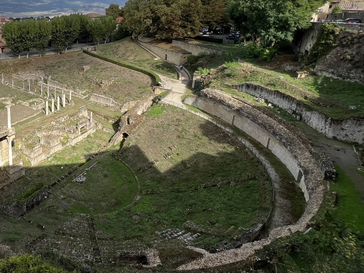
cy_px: 68
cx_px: 53
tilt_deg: -14.7
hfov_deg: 62.9
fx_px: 252
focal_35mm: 24
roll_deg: -0.1
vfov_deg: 54.2
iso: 32
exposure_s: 1/1449
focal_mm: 1.57
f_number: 1.8
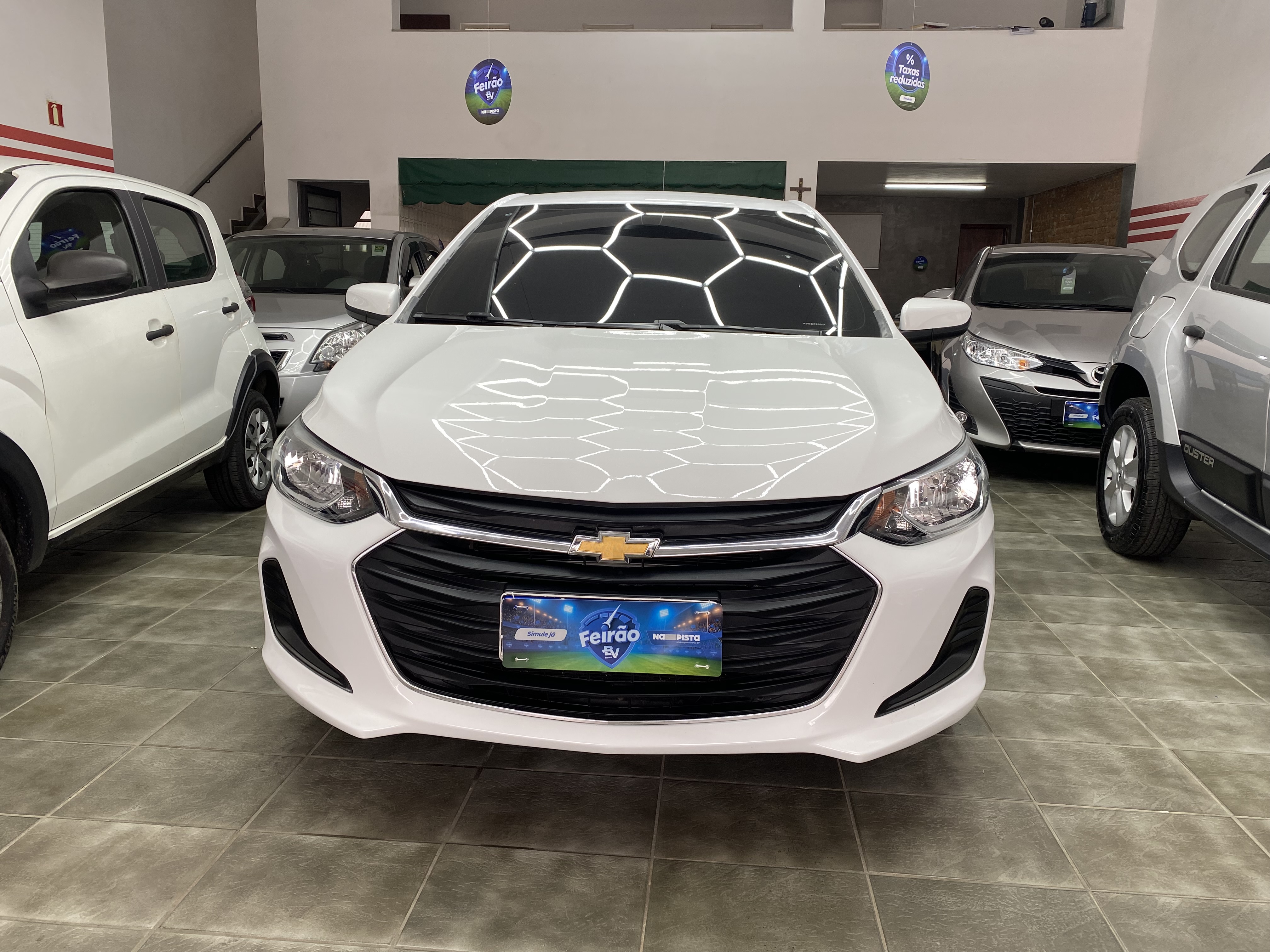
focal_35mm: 26
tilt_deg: -12.1
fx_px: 954
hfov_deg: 67.3
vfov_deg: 53.1
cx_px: 635
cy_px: 476
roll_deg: -1.5
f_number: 1.8
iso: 64
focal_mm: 4.25
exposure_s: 1/120
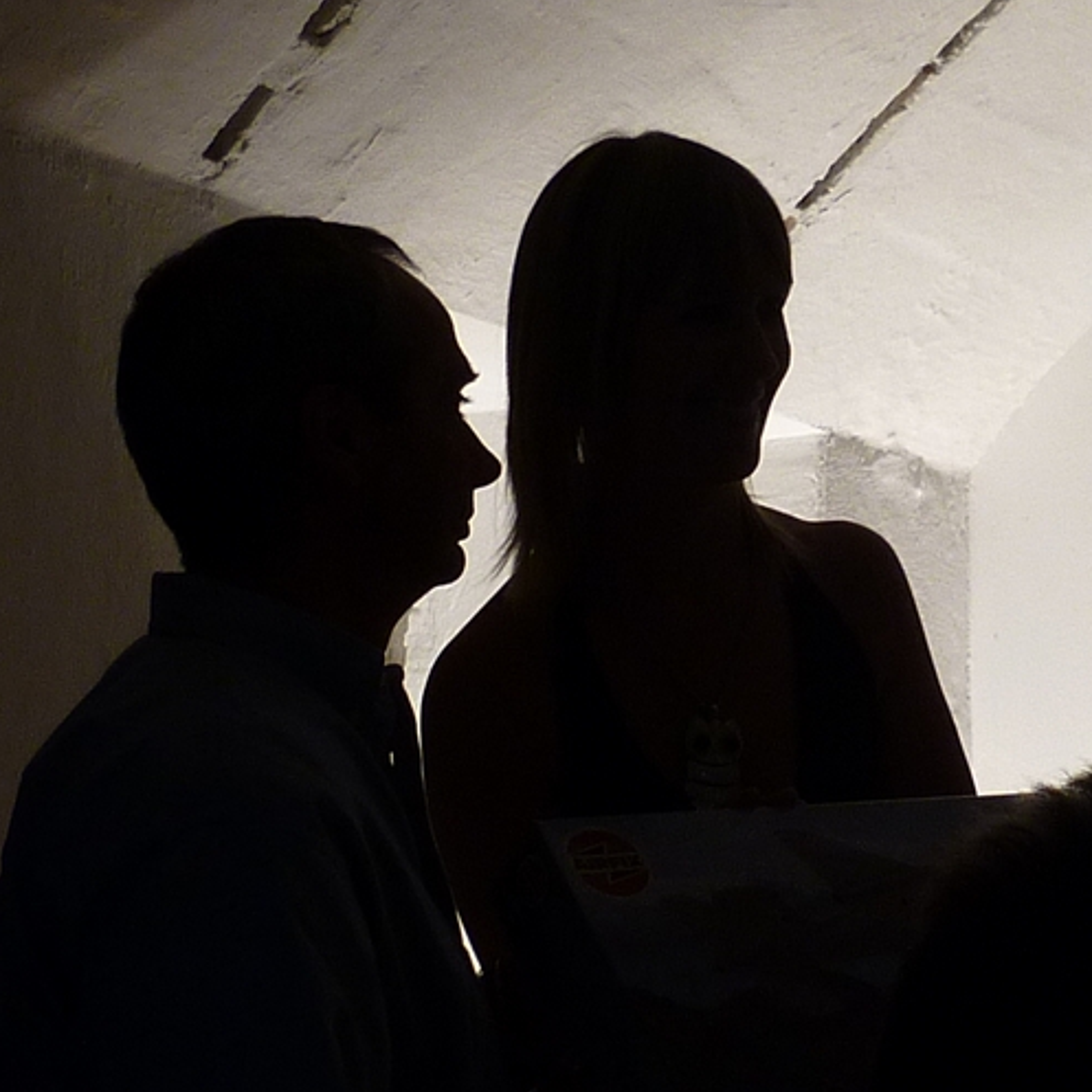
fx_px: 5139
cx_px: 934
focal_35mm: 144
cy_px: 551
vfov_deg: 12.1
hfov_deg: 12.1
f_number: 3.1
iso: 80
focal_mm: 7.4
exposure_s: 1/40
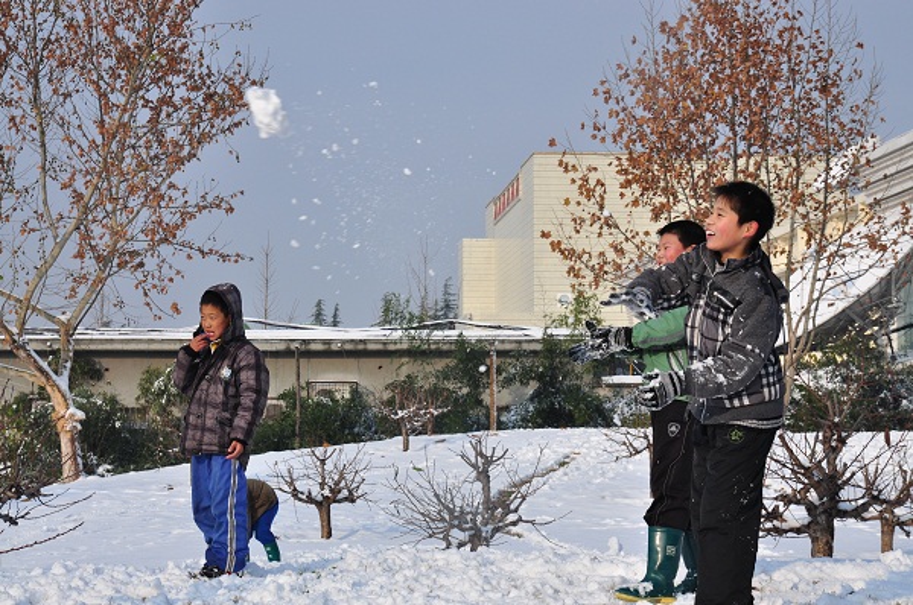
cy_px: 302
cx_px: 456
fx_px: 1899
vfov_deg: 18.1
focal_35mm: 75
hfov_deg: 27.0
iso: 200
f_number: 8
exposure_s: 1/500
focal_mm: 50
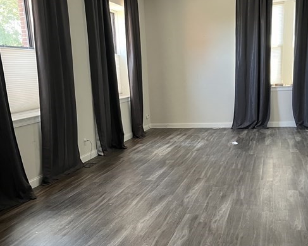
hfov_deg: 45.7
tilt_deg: -13.0
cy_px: 155
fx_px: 365
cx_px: 142
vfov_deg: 37.1
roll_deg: +2.5
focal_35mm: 40
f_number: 1.5
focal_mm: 5.7
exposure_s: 1/60
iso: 200
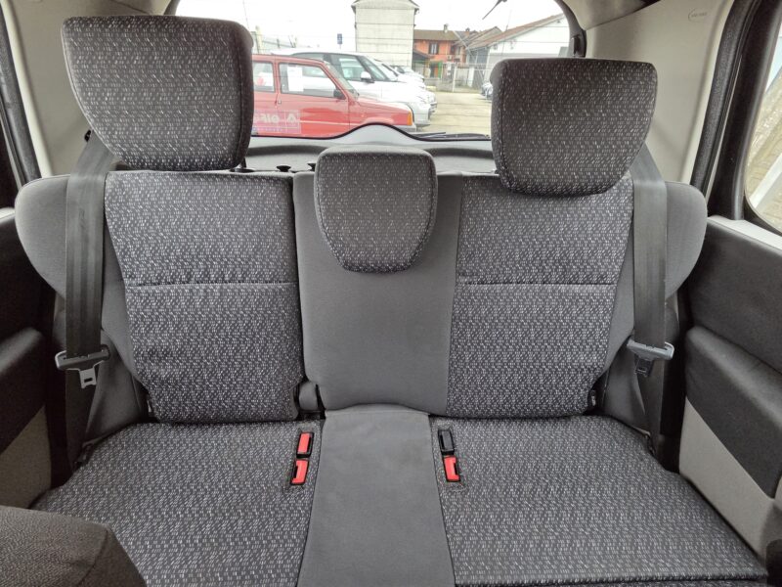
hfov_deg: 106.2
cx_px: 391
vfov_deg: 89.9
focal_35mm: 13
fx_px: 294
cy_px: 294
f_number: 2.2
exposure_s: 1/200
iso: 500
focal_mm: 2.2
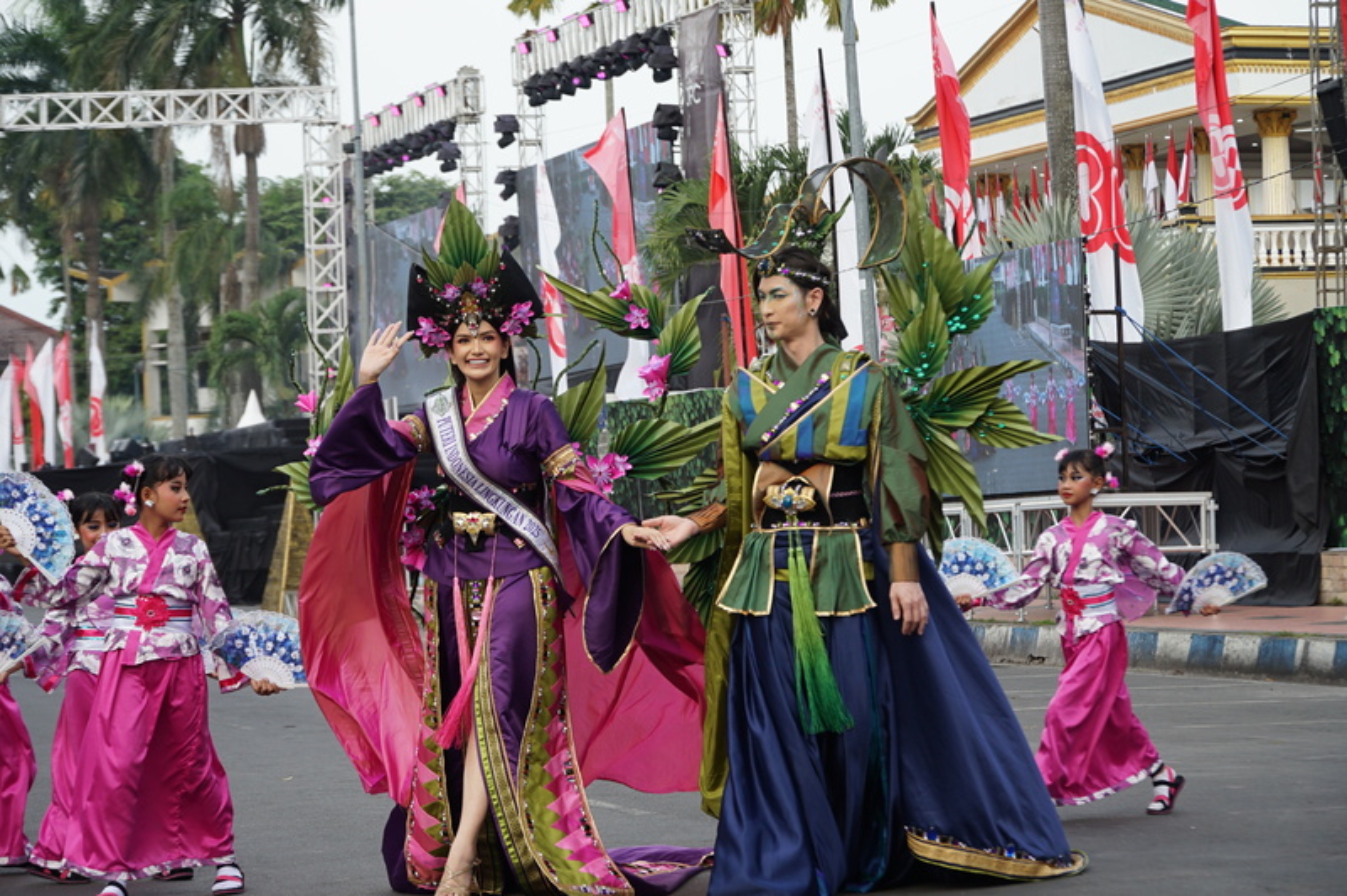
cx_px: 674
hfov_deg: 21.0
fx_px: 3626
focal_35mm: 97
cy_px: 448
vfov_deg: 14.1
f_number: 5
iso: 200
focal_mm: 65
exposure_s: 1/400
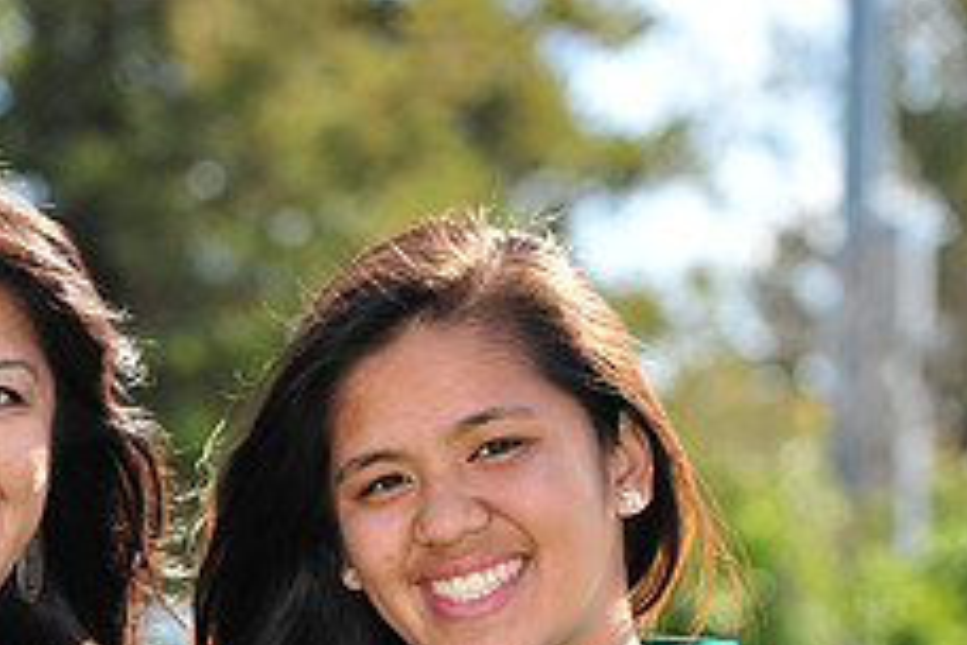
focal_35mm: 330
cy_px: 815
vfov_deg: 4.2
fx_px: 8863
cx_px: -98
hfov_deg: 6.2
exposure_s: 1/320
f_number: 5.6
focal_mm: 130
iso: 200
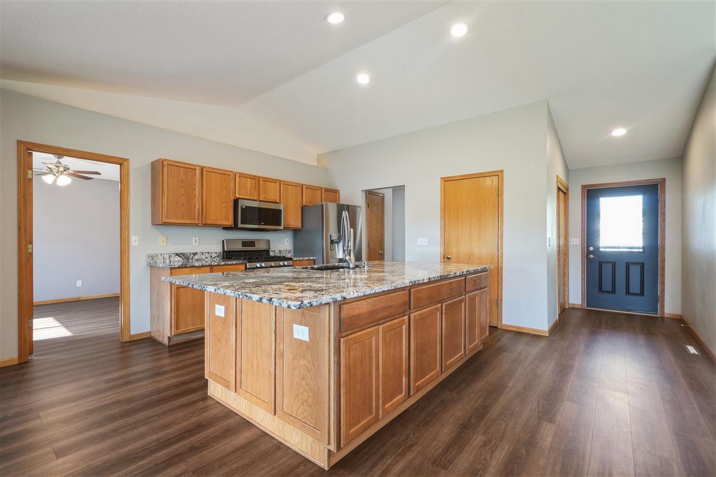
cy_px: 238
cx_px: 358
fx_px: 318
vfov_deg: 73.7
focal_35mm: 16
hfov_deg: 96.7
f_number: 10
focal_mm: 16
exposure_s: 1/6
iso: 400
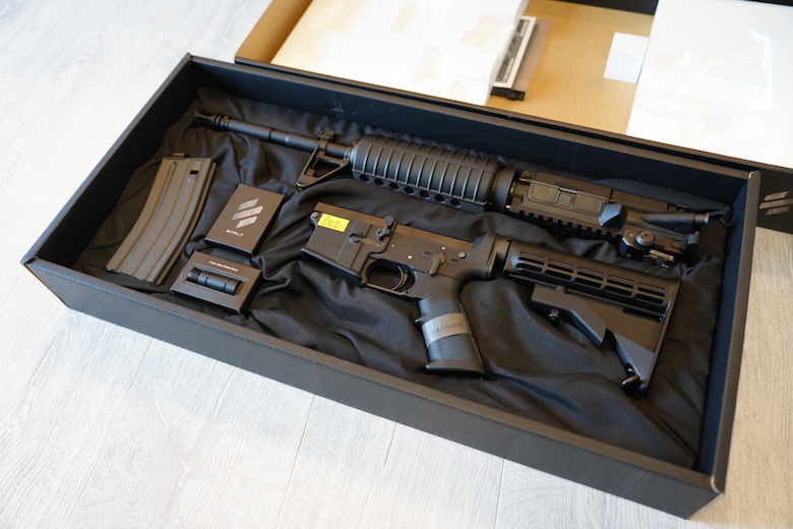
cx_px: 396
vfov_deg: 43.6
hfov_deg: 61.9
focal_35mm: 30
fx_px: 661
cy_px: 264
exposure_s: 1/6
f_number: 2.8
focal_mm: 30
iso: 200
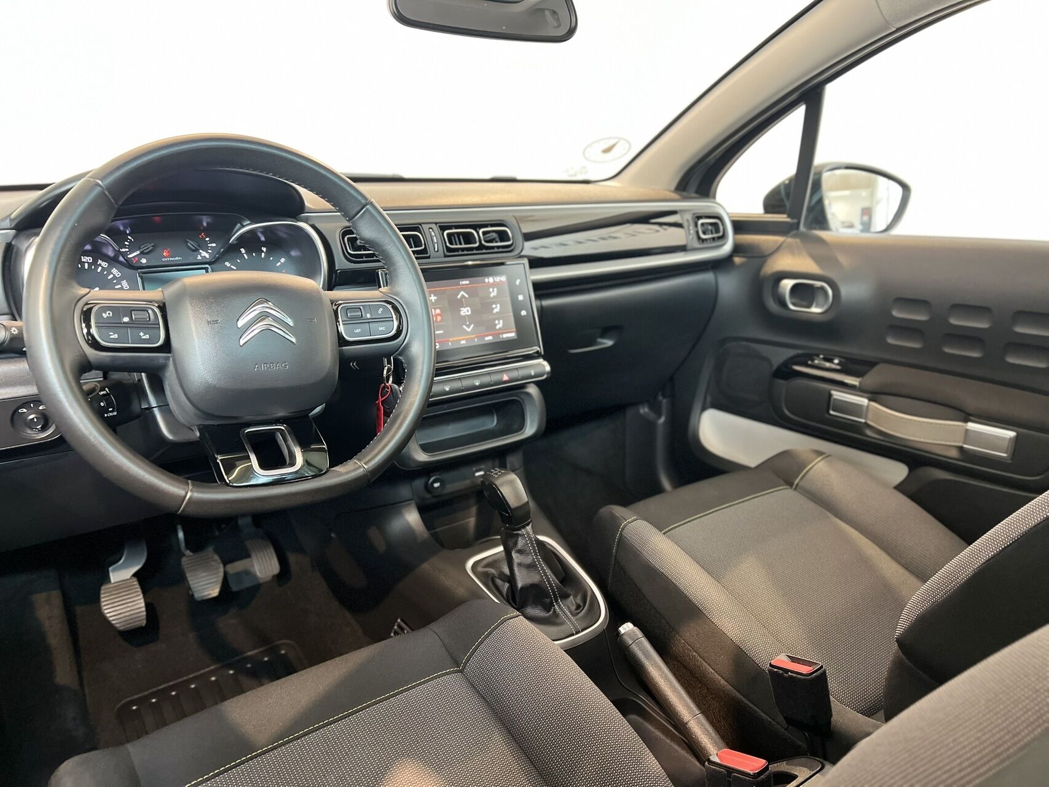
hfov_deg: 67.3
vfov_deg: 53.1
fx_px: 788
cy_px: 394
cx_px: 524
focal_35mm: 26
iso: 250
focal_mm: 5.7
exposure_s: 1/60
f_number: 1.5
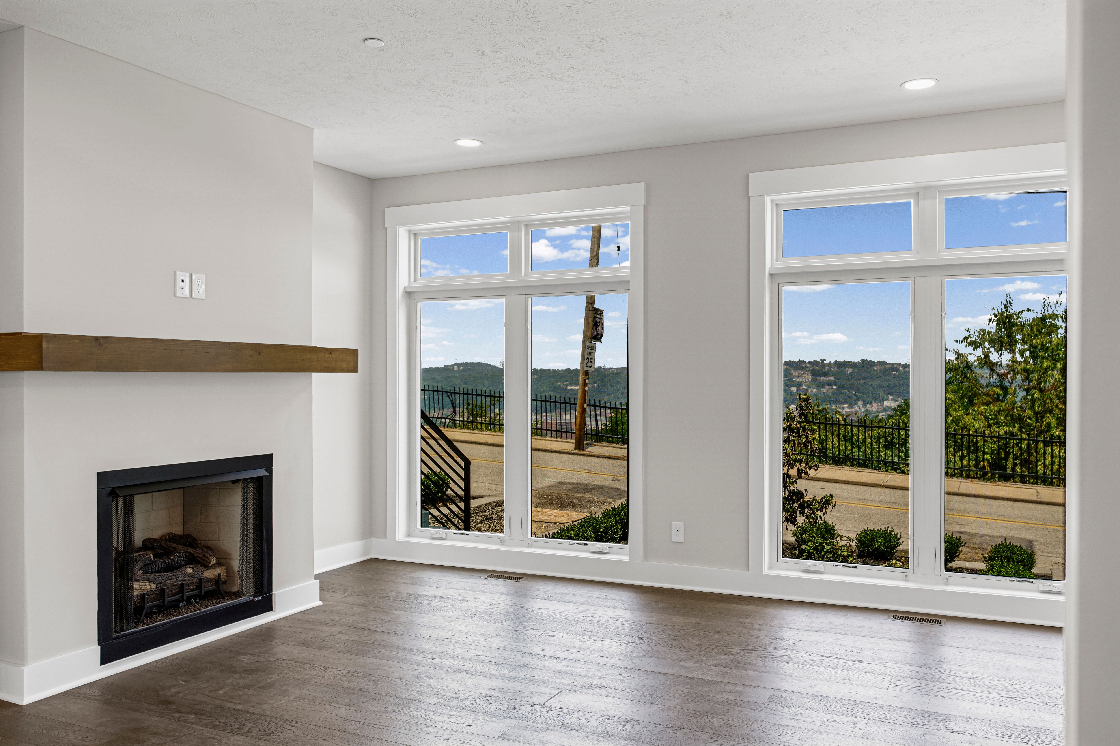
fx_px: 902
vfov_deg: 45.0
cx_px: 560
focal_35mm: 29
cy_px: 373
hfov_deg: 63.7
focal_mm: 29
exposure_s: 1/6
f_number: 8
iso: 500
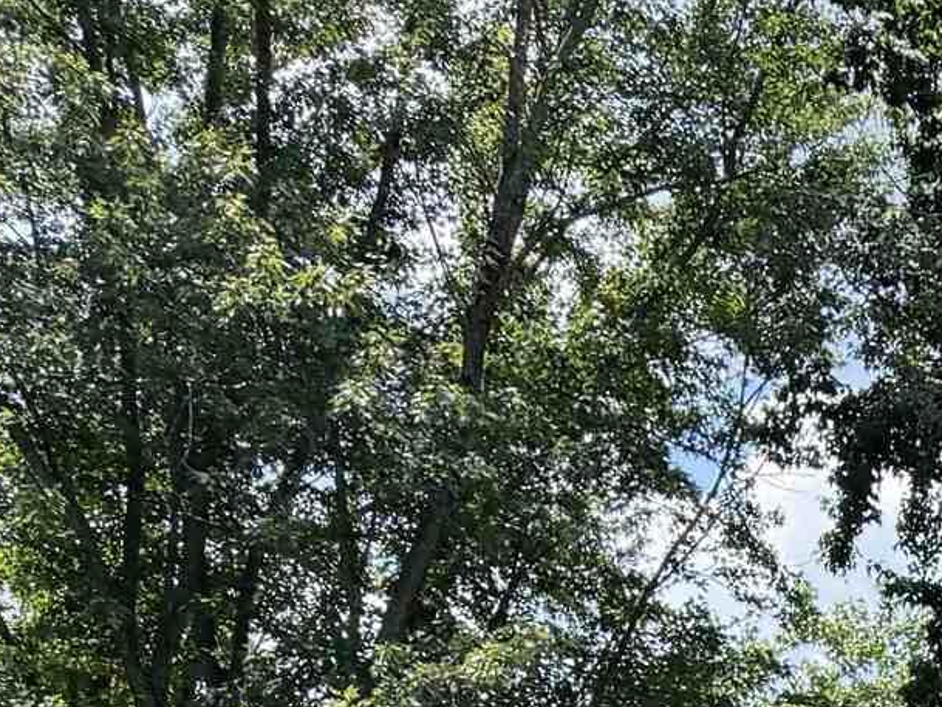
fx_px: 3293
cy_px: 1604
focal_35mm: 121
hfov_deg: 13.8
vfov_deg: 10.7
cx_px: 1884
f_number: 1.78
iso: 100
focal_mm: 6.76
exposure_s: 1/3021
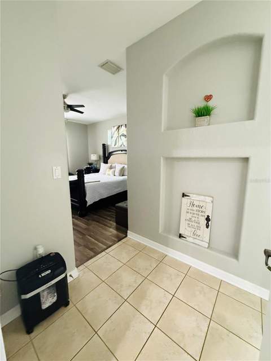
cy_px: 180
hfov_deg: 85.7
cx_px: 136
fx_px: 146
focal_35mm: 14
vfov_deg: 102.1
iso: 1000
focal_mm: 2.22
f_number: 2.2
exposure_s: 1/60
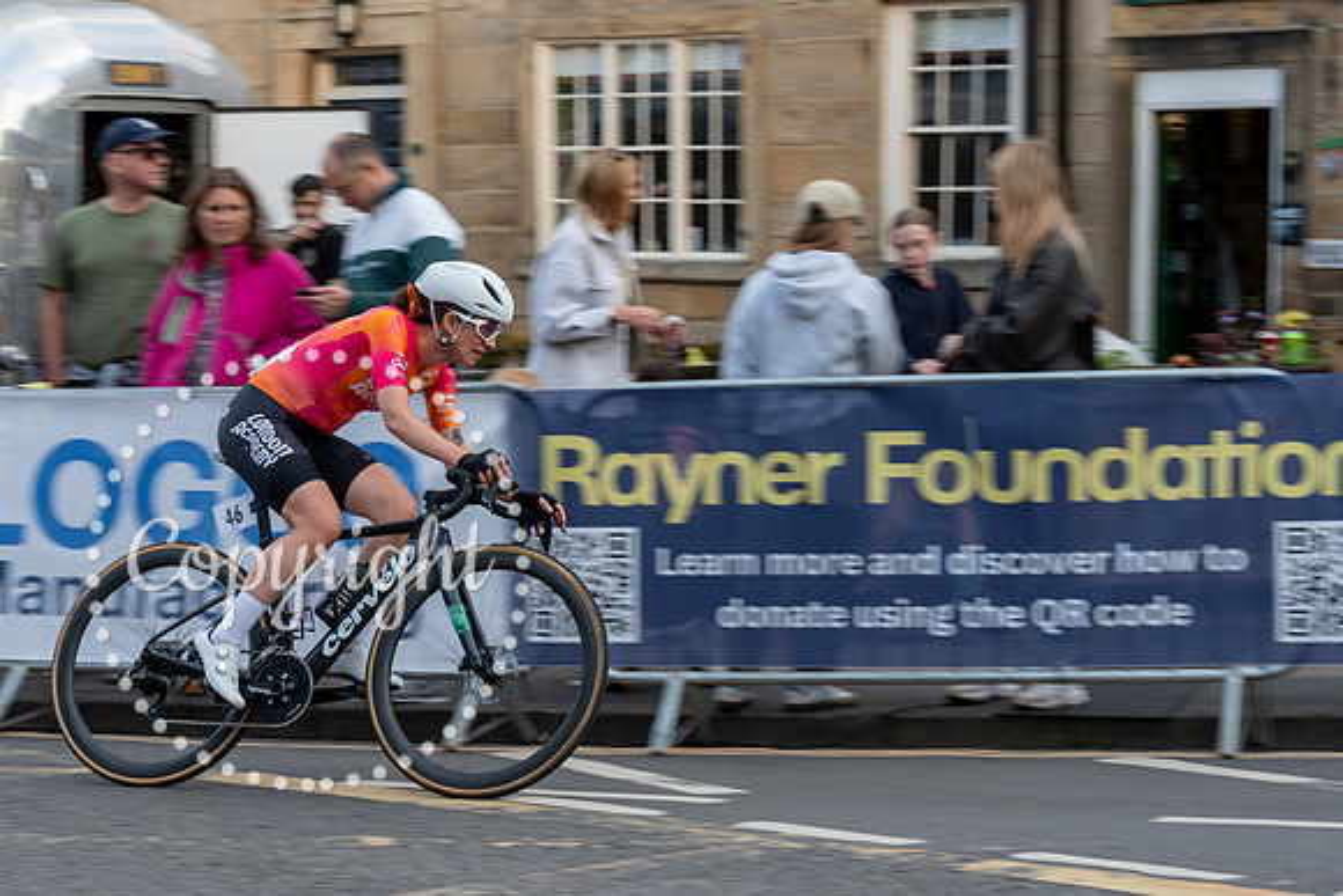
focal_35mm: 105
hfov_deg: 19.5
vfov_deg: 13.1
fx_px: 3914
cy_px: 469
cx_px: 569
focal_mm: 91
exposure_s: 1/250
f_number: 9
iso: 1000
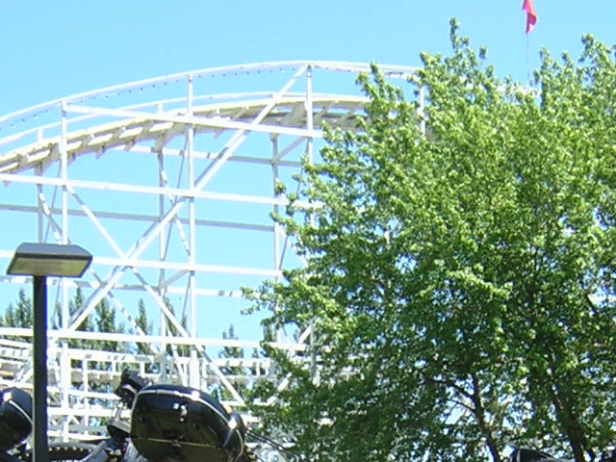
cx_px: 326
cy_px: 501
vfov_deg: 16.0
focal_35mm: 90
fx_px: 1602
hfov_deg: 21.8
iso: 100
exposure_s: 1/133
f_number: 5.2
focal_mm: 4.7
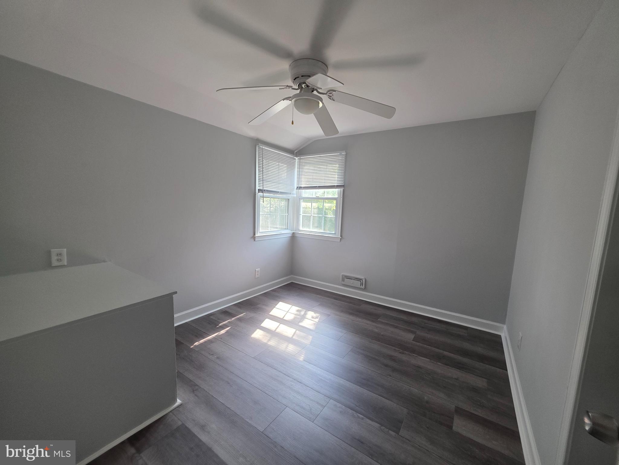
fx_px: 232
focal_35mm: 13
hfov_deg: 106.2
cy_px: 232
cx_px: 310
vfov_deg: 89.9
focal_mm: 2.2
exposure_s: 1/120
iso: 80
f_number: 1.9
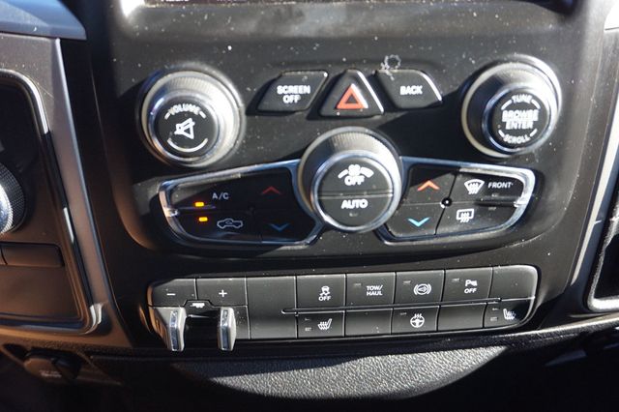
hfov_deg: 55.1
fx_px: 593
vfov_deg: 38.3
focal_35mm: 34
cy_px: 206
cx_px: 310
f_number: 4
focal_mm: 23
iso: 1000
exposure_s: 1/60
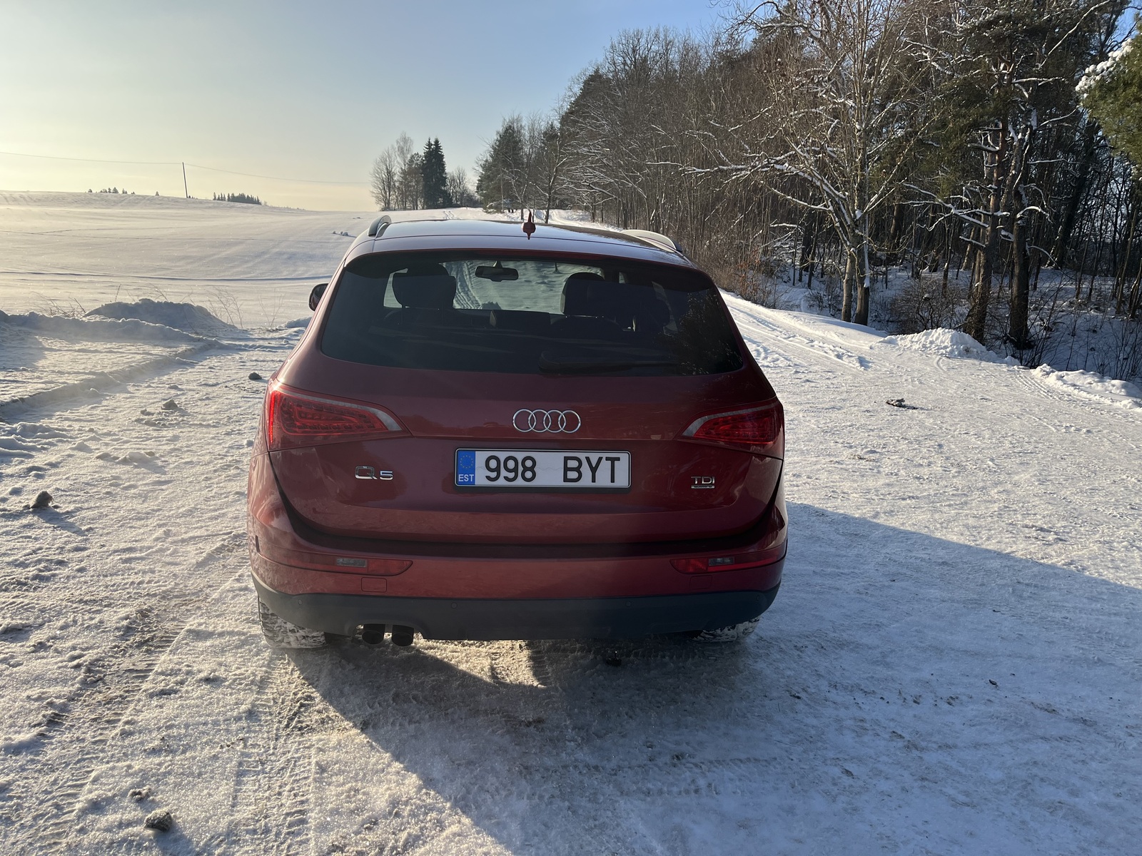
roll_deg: -2.1
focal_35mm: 26
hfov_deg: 67.3
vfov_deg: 53.1
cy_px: 428
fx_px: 858
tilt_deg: -13.1
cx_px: 571
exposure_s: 1/3413
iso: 50
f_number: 1.6
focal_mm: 5.1
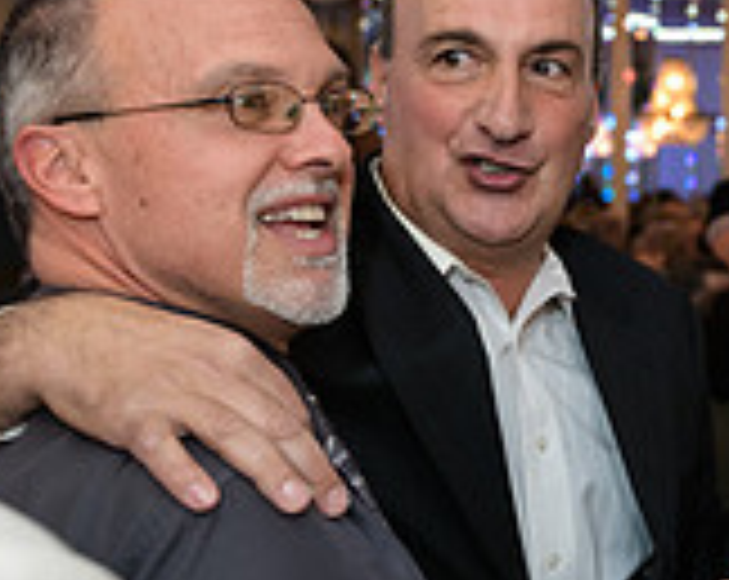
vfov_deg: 16.8
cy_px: 268
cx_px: 986
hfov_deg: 19.2
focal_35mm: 91
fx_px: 1960
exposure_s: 1/125
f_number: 3.2
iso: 1000
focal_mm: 27
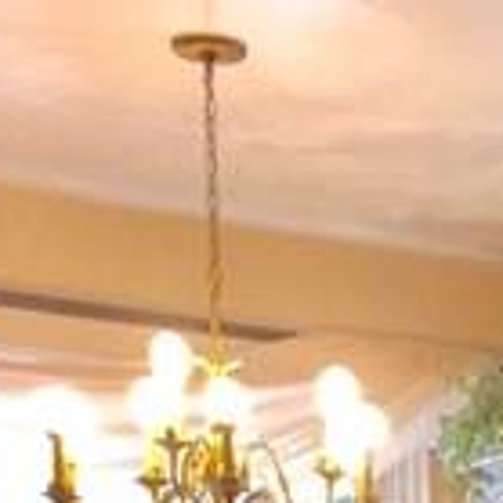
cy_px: 1129
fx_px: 3107
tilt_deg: -3.9
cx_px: 1223
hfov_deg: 8.4
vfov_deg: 8.6
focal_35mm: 189
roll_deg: +0.1
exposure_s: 1/30
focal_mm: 4.15
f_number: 2.2
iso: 40
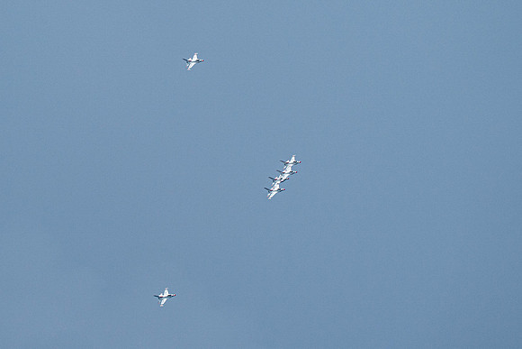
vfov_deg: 1.9
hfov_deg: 2.8
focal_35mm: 730
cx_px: 199
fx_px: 10586
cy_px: 202
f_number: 10
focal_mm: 400
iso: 640
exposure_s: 1/2000
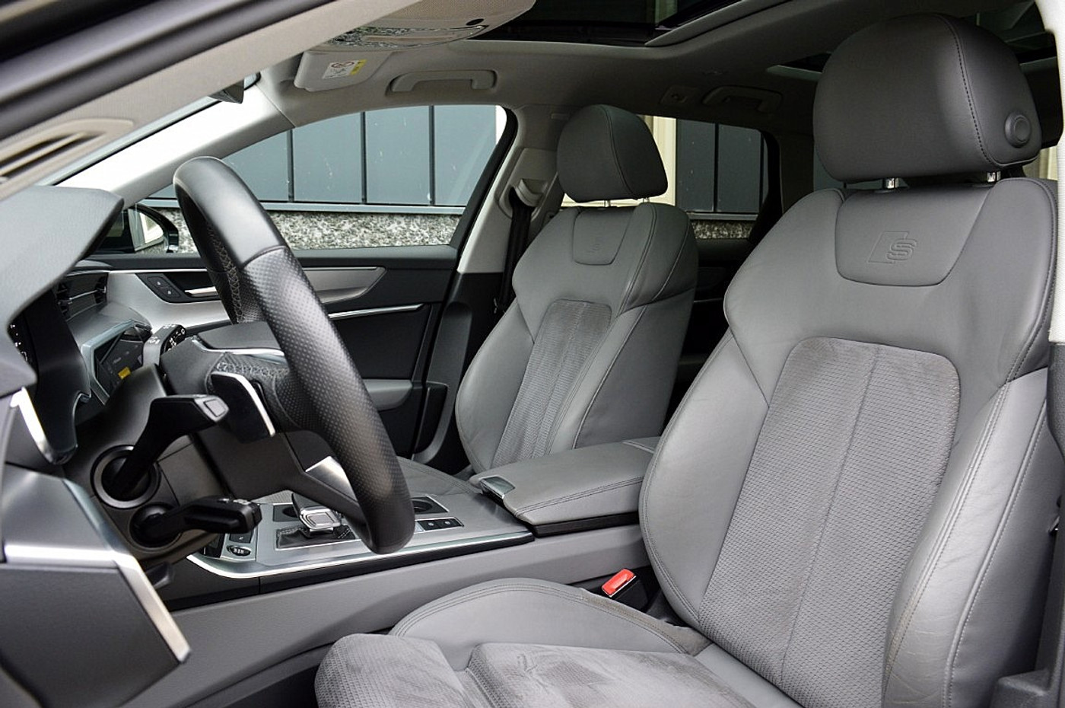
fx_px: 798
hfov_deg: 67.4
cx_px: 532
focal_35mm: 27
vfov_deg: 47.8
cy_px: 354
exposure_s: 1/60
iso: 800
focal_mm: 18
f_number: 7.1
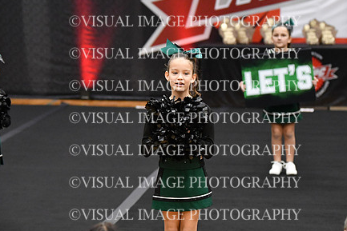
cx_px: 185
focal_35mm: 221
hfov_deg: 9.3
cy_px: 134
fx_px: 2131
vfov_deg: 6.2
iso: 5000
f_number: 2.8
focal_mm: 110
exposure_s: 1/800
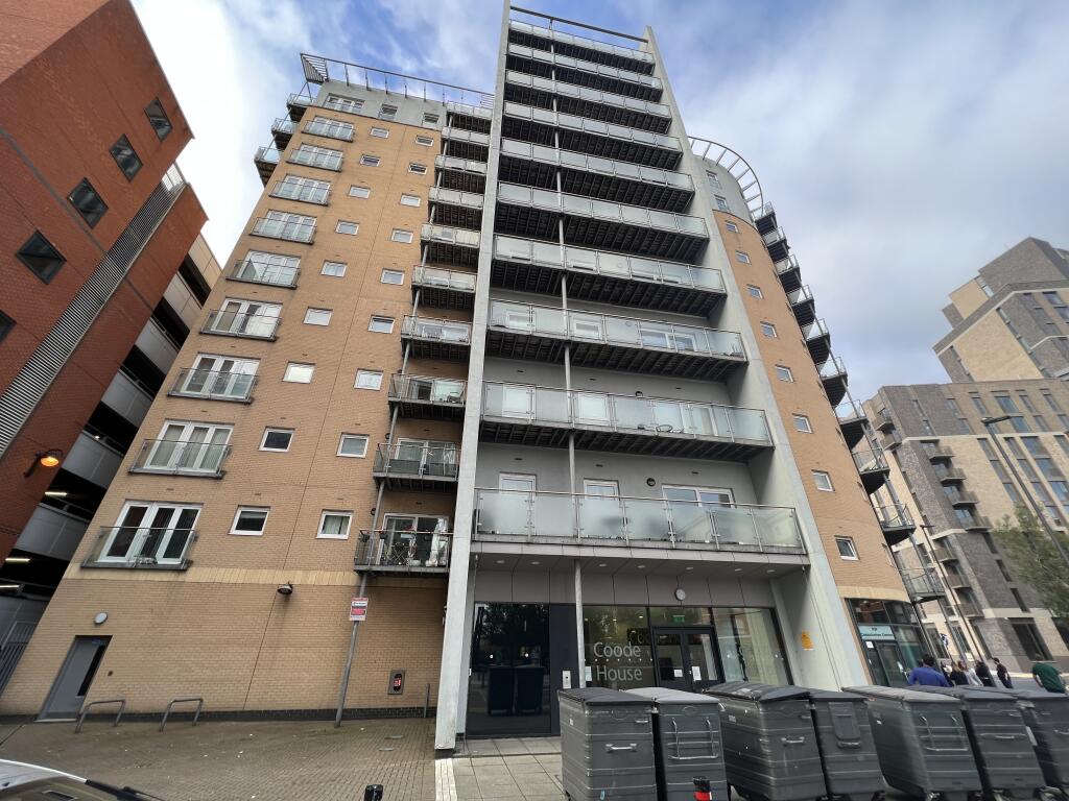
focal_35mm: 13
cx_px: 534
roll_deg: +0.4
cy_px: 400
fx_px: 401
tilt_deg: +30.2
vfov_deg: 89.9
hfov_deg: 106.2
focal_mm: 1.57
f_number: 1.8
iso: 32
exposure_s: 1/241
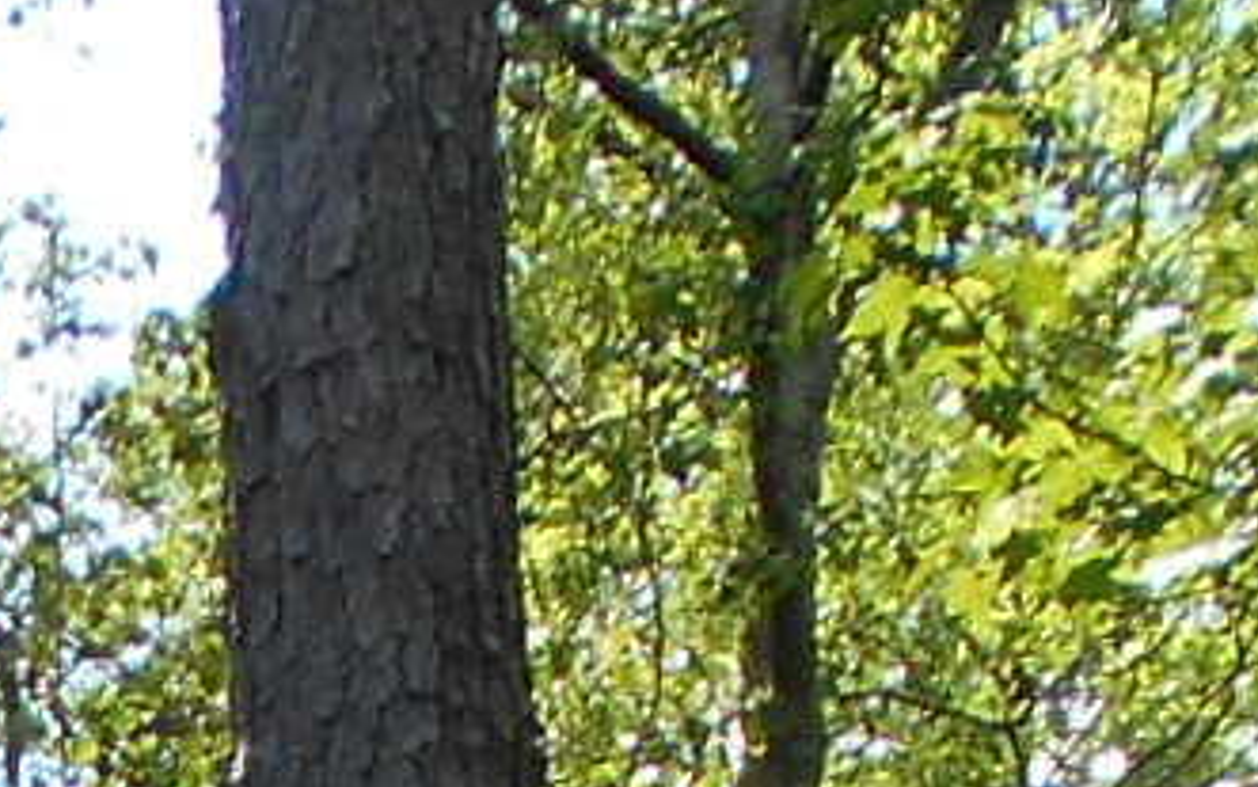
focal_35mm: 189
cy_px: 3007
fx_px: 6481
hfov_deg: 9.8
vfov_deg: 6.0
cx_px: -1695
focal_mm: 4.6
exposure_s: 1/250
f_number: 3.2
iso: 80
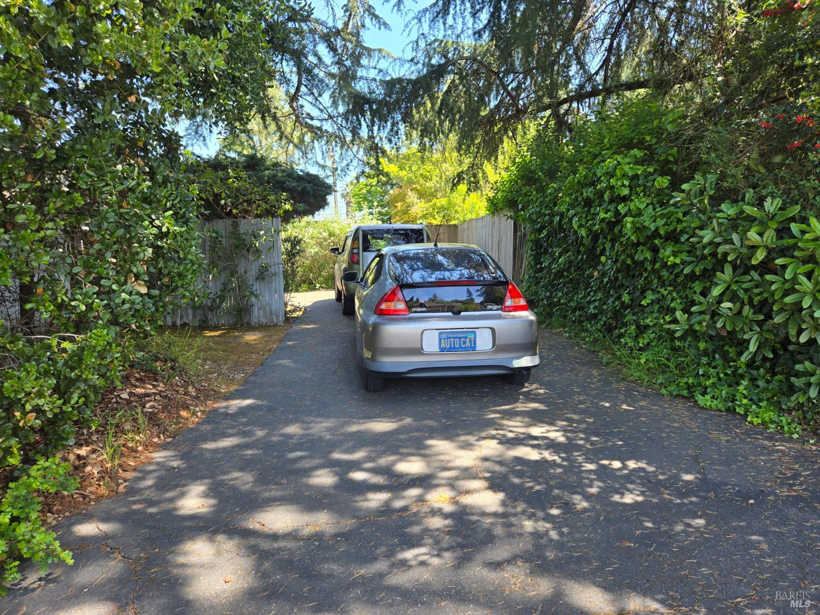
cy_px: 308
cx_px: 410
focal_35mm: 23
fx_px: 545
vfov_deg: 58.9
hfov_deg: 73.9
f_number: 1.8
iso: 25
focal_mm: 5.4
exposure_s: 1/222
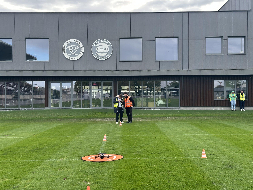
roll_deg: +0.4
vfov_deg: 30.3
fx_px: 351
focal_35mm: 48
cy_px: 95
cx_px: 126
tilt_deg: +0.6
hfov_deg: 39.7
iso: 64
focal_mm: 6.86
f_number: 1.78
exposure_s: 1/823
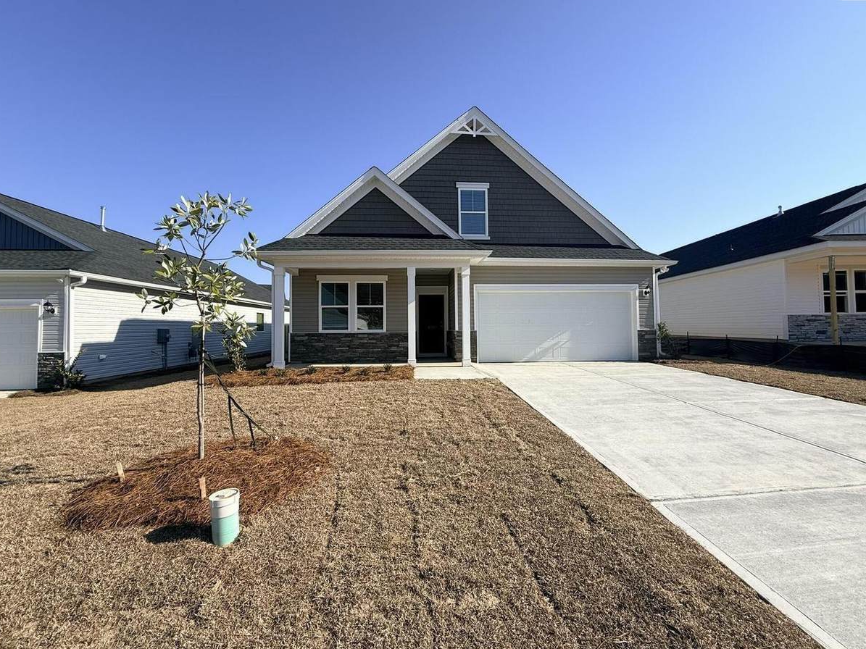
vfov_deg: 81.7
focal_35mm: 15
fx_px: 375
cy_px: 313
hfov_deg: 98.2
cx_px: 442
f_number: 2.2
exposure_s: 1/1848
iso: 50
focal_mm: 2.22
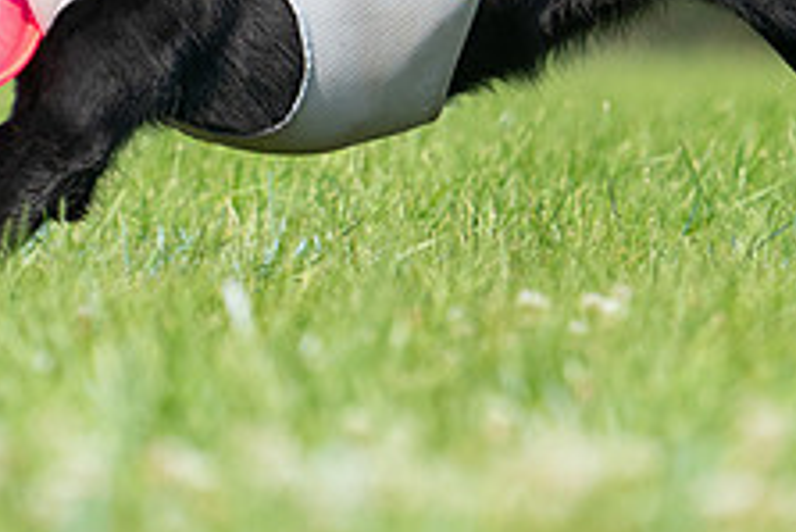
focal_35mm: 1110
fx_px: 24558
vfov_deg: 1.2
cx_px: 514
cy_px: -73
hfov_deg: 1.9
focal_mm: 426
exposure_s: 1/4000
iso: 1600
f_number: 6.3
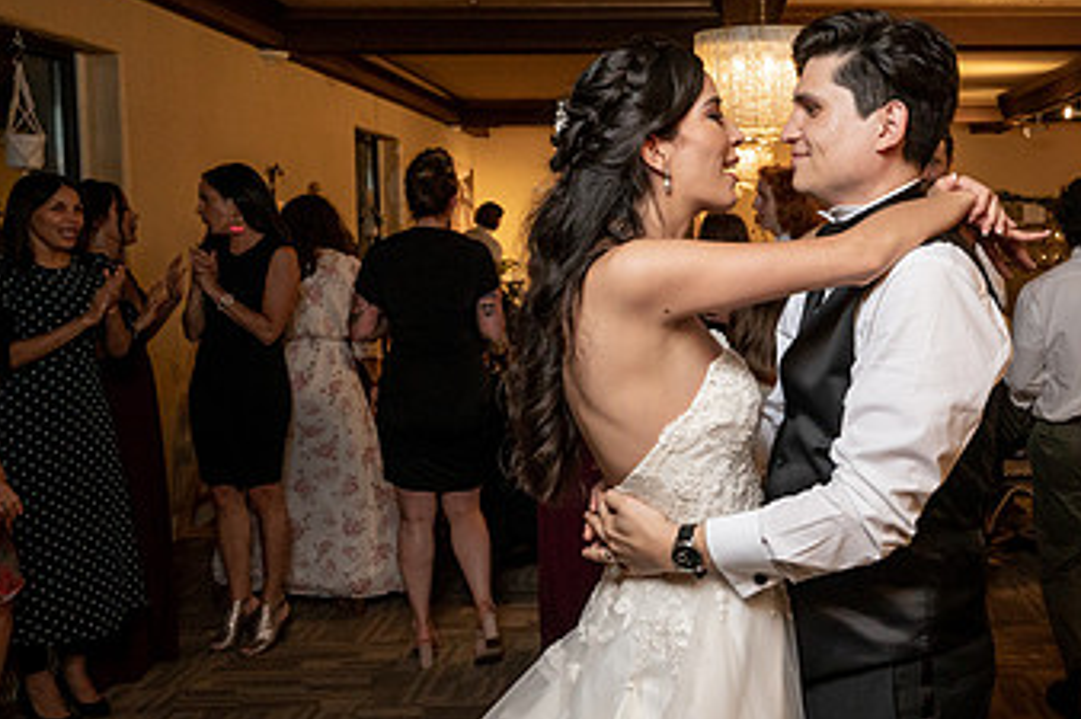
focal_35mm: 40
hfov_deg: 46.9
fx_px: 1200
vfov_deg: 33.3
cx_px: 793
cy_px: 292
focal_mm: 23
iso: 2000
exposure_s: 1/200
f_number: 5.6
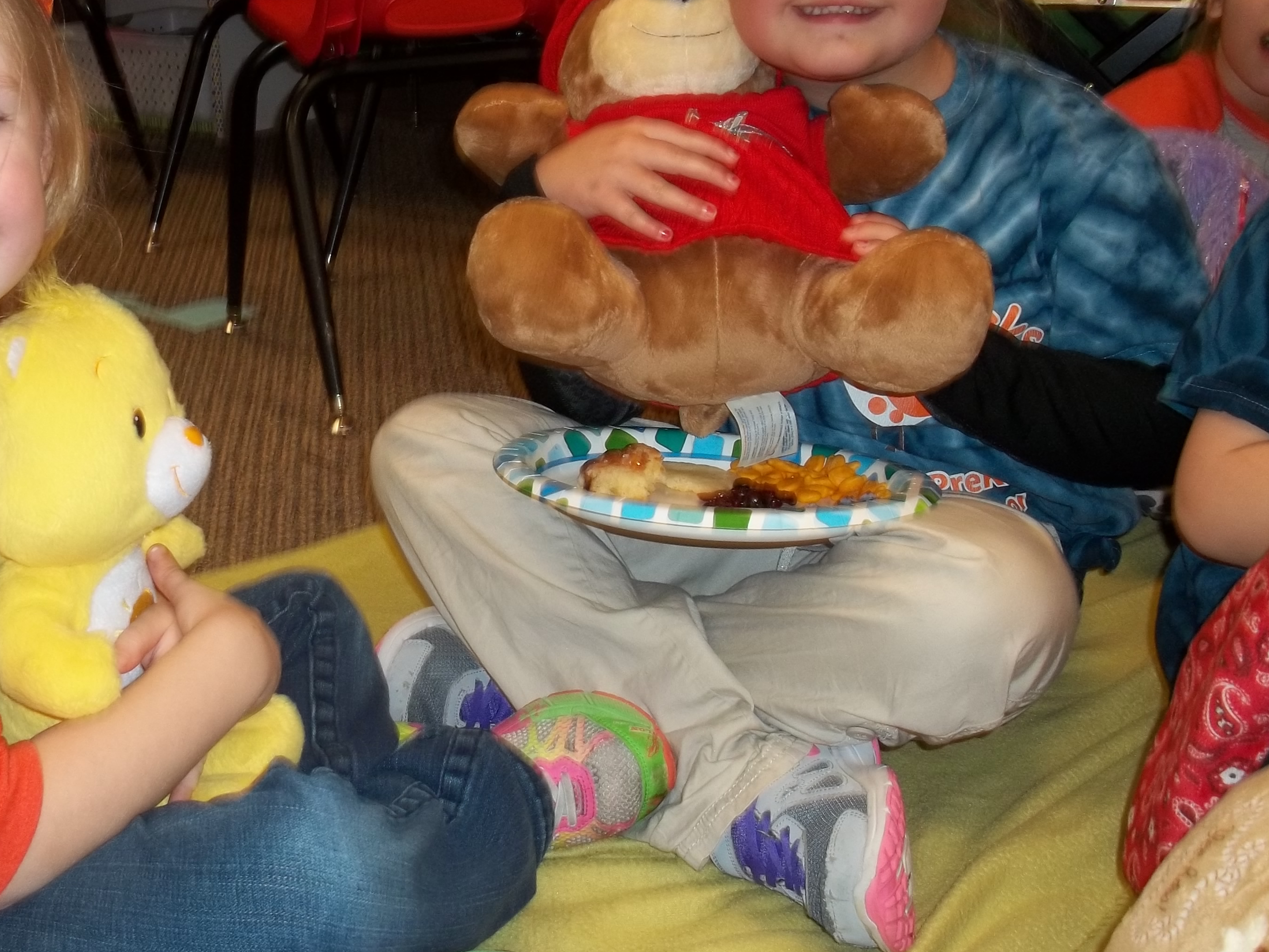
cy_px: 432
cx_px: 391
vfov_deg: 28.0
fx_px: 1906
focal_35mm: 52
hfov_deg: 36.3
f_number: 3.3
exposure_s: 1/30
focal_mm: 5.9
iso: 64
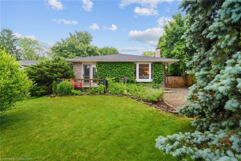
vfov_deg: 64.5
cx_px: 120
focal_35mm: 19
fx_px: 127
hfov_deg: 86.9
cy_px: 80
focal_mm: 19
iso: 320
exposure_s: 1/40
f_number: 9
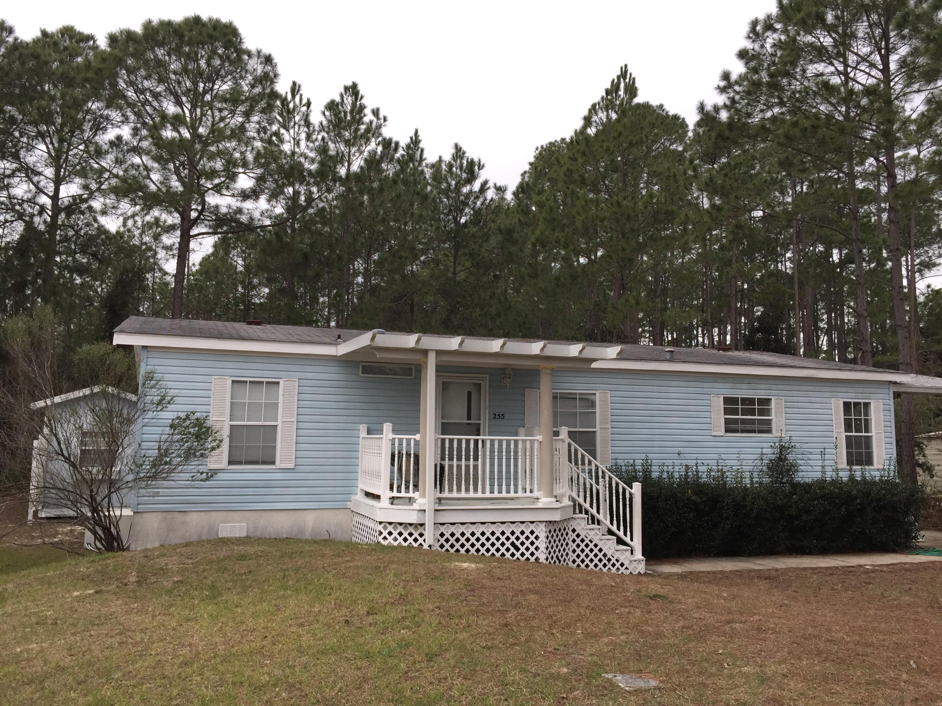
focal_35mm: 29
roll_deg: -1.4
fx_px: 789
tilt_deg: +7.3
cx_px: 471
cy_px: 353
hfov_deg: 61.7
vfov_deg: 48.2
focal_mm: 4.15
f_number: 2.2
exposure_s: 1/1721
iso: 40
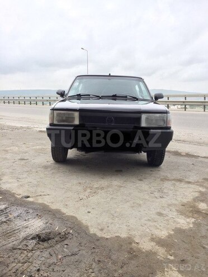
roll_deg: +0.6
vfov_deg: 61.7
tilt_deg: -9.0
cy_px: 138
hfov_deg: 48.2
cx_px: 104
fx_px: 232
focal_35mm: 29
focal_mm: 4.15
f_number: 2.2
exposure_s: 1/366
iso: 32
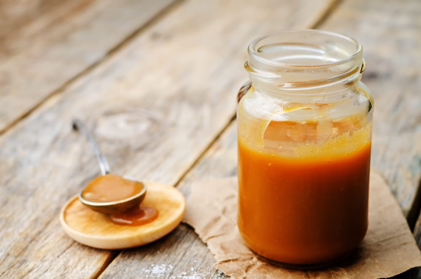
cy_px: 140
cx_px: 210
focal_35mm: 75
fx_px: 875
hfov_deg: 27.0
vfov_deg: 18.1
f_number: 5
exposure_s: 1/10
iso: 100
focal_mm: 50
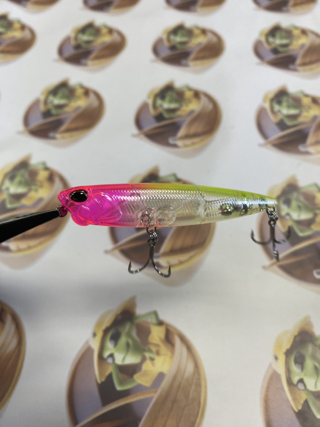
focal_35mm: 25
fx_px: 308
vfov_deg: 69.4
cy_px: 214
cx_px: 160
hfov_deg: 54.9
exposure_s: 1/120
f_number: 1.8
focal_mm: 4.25
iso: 100
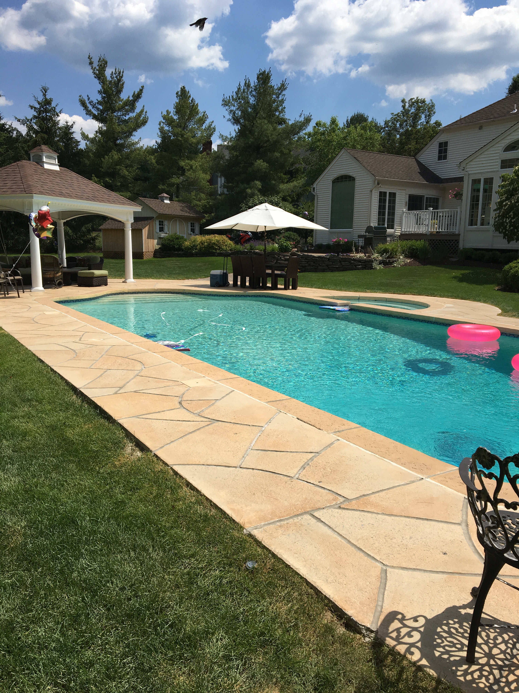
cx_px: 260
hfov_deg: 48.2
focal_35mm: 29
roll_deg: -1.9
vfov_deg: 61.7
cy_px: 346
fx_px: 580
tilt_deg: -11.4
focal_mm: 4.15
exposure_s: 1/2653
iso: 25
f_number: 2.2
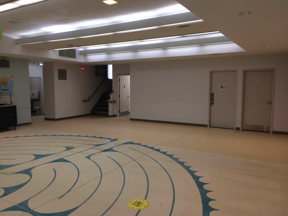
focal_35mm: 29
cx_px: 144
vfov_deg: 48.2
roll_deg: +0.9
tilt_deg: -4.5
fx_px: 241
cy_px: 108
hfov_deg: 61.7
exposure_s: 1/60
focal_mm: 4.15
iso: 40
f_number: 2.2
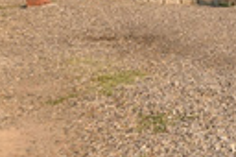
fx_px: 491
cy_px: -27
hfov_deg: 20.4
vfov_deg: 17.4
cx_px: 409
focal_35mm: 75
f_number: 8
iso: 320
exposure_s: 1/800
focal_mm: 15
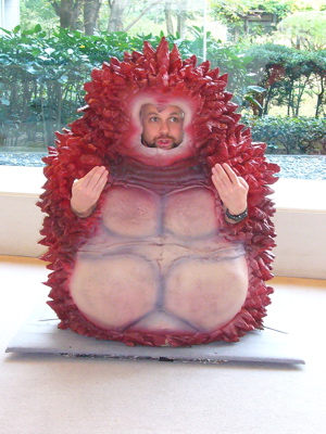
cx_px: 163
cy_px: 217
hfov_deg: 21.9
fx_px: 841
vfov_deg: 29.0
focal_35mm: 67
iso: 250
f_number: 3.6
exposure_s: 1/30
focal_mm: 8.1
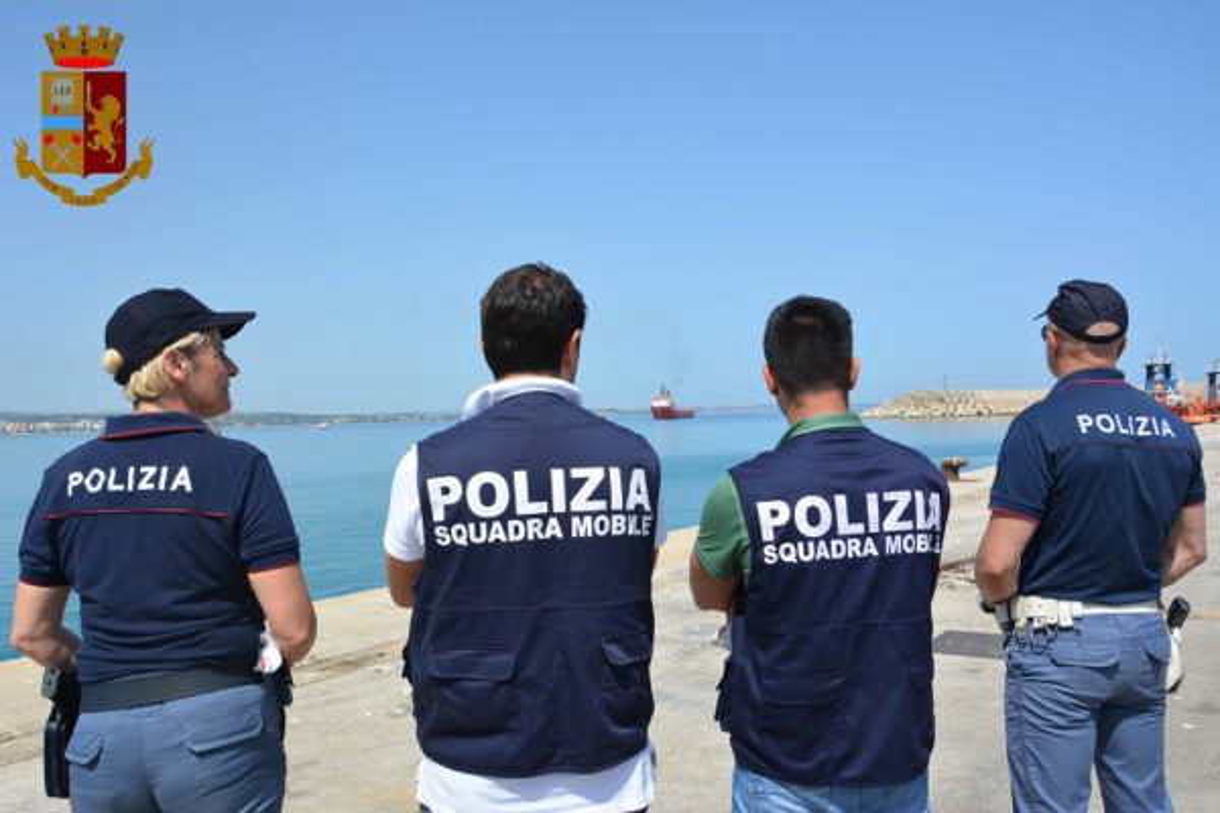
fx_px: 1067
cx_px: 610
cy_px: 406
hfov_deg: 59.5
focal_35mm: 32
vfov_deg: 41.7
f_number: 8
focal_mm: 21
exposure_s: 1/250
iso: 100
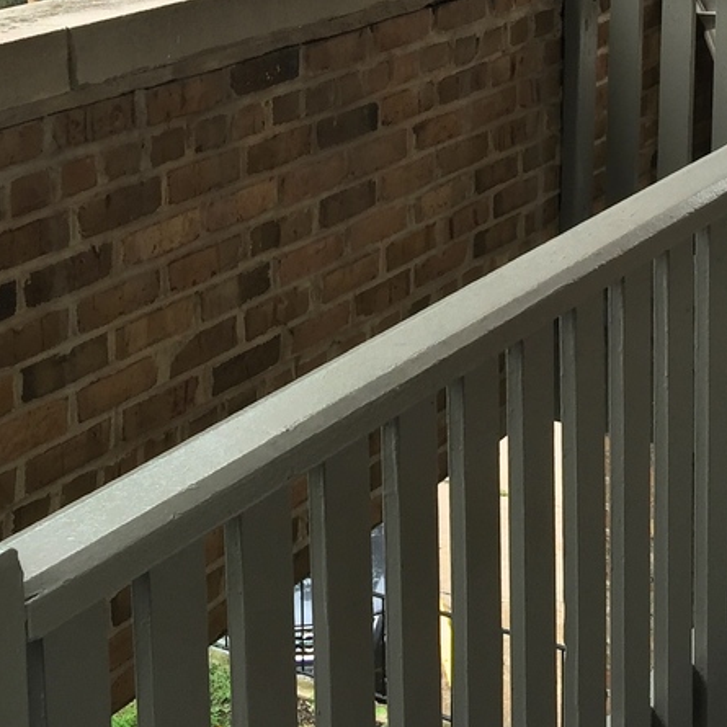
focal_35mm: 83
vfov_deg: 20.2
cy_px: 3
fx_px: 1972
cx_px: 412
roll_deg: -0.4
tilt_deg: -8.2
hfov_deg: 20.9
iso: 32
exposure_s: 1/299
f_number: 2.2
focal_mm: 4.15
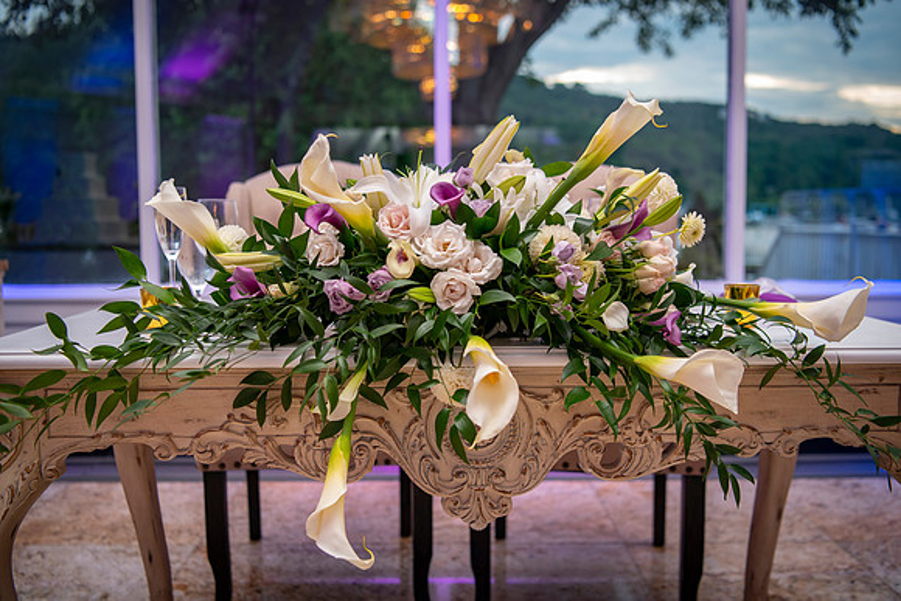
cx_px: 447
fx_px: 914
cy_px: 295
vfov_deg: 36.4
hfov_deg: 52.5
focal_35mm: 36
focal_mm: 35
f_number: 2.8
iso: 800
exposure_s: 1/400
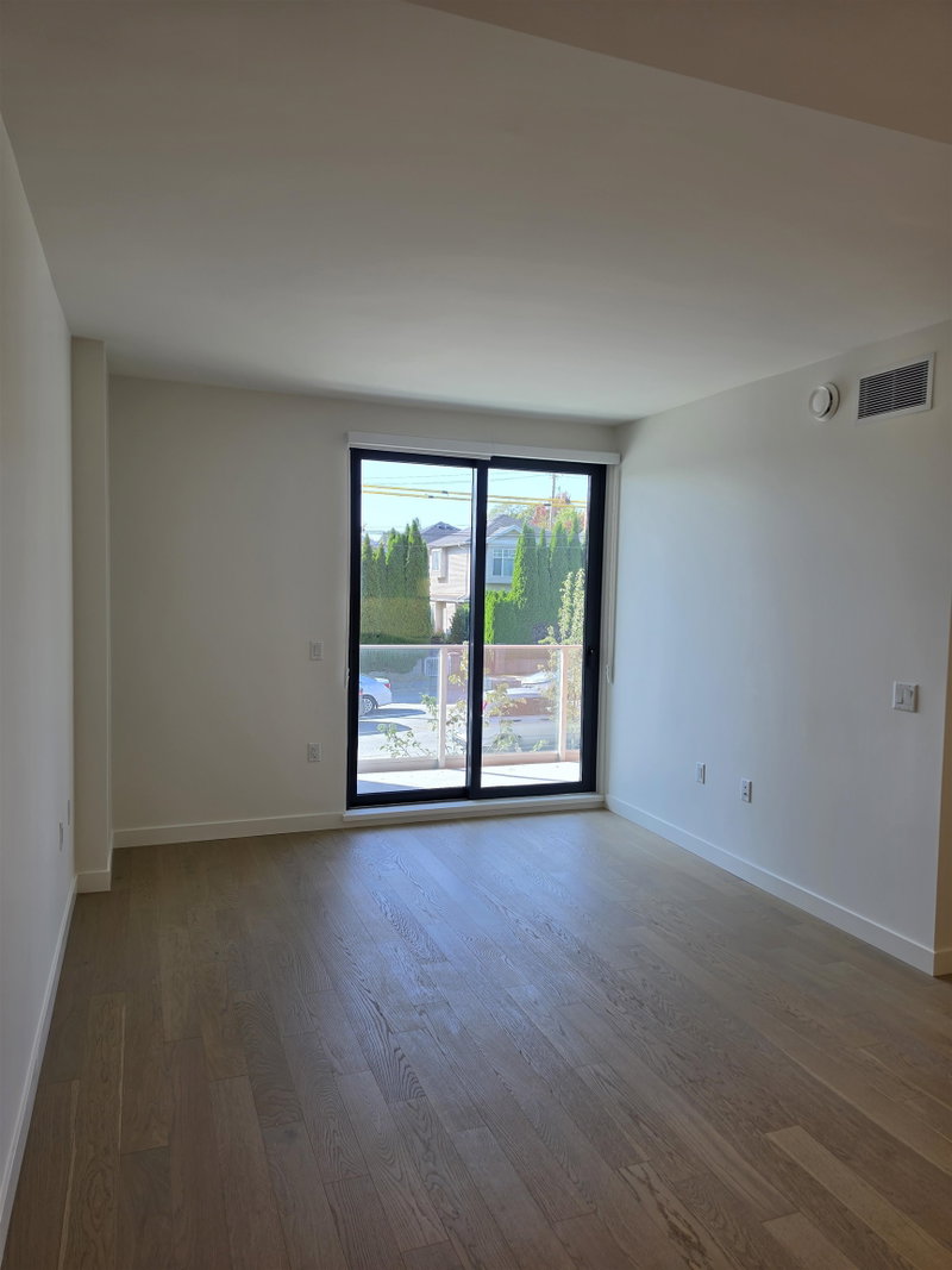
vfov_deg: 73.9
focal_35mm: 23
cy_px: 635
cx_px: 476
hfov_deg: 58.9
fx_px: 844
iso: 10
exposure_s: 1/120
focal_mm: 6.5
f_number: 1.4
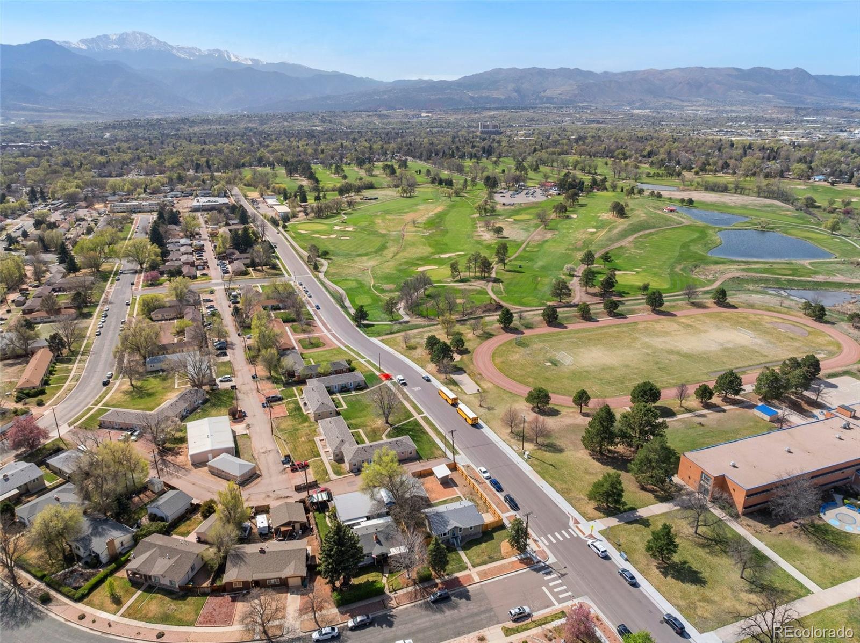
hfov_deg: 71.6
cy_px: 322
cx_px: 430
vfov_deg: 56.7
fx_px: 596
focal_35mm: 24
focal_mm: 12.29
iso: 140
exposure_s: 1/1600
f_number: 2.8
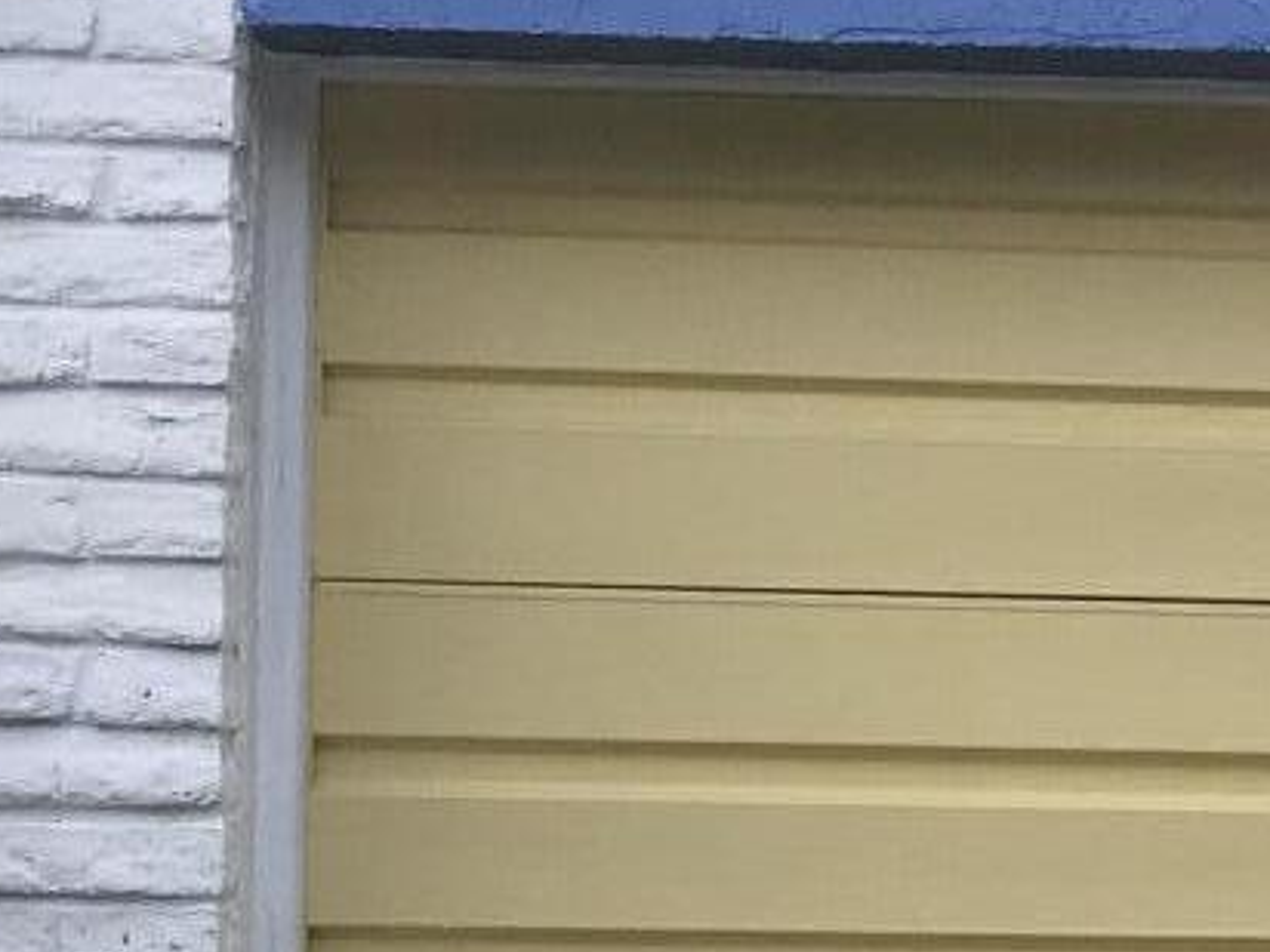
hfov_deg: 13.9
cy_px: 638
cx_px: 1652
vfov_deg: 10.9
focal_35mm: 136
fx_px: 4990
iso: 20
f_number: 1.8
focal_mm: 3.99
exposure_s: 1/997
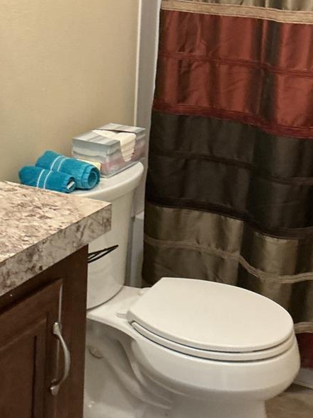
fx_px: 712
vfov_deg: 32.3
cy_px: 126
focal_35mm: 59
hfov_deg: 24.7
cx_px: 121
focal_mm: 3
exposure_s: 1/60
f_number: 1.8
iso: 250
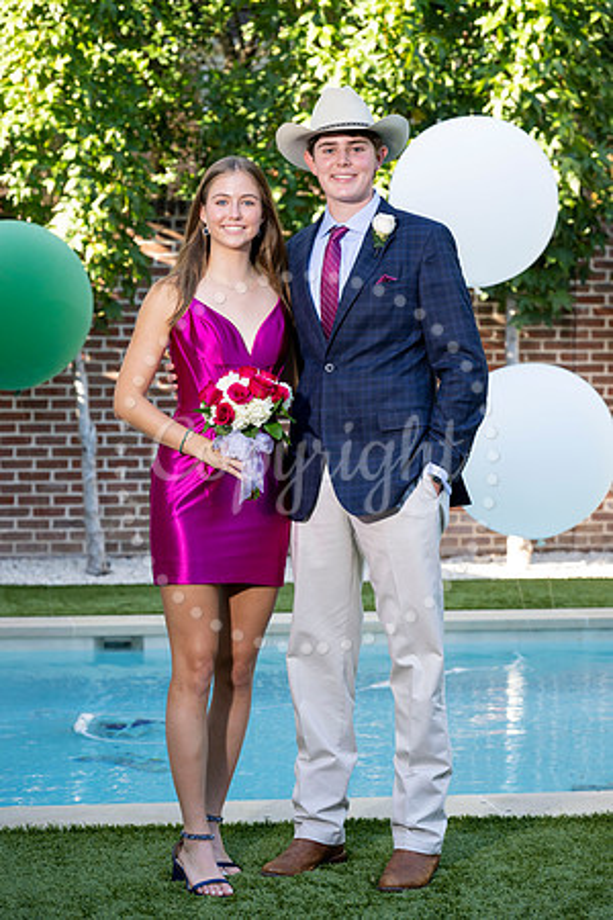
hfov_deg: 15.7
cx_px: 306
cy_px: 460
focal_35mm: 87
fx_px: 2222
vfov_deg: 23.4
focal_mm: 87
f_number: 5
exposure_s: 1/200
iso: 400
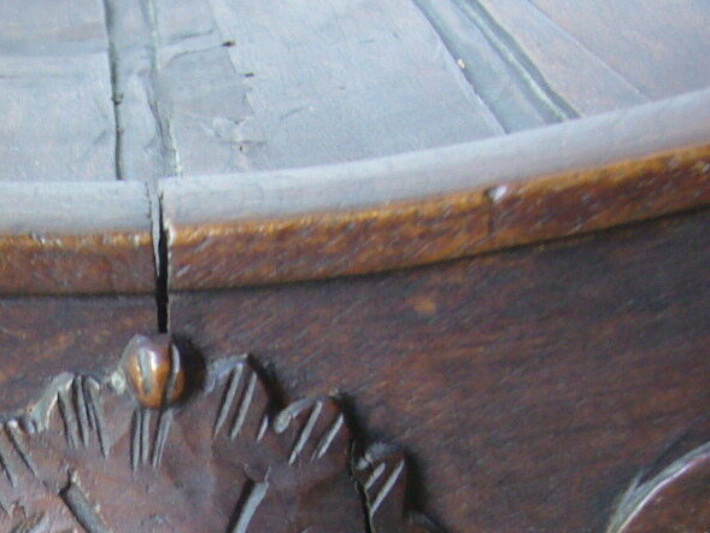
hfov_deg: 20.4
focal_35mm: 95
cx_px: 134
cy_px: 716
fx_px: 1949
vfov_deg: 14.8
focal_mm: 5.8
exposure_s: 1/15
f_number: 2.8
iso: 100
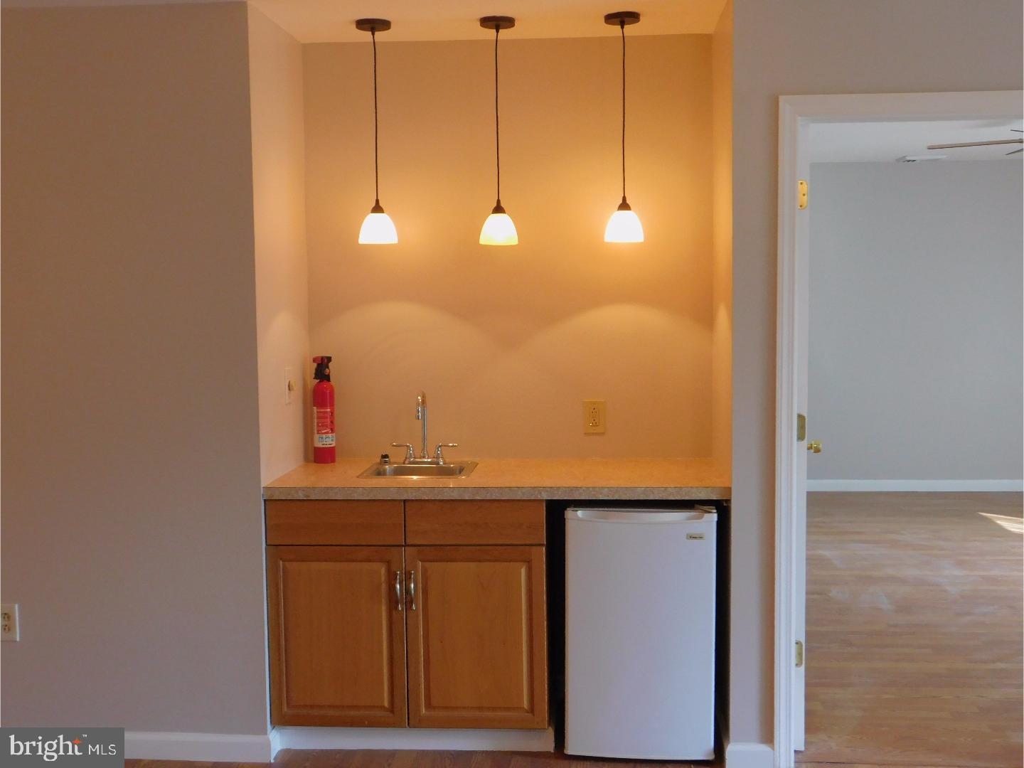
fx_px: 1183
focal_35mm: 40
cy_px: 384
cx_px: 512
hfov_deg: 46.8
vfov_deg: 36.0
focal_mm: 7.1
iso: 400
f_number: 3.6
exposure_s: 1/30
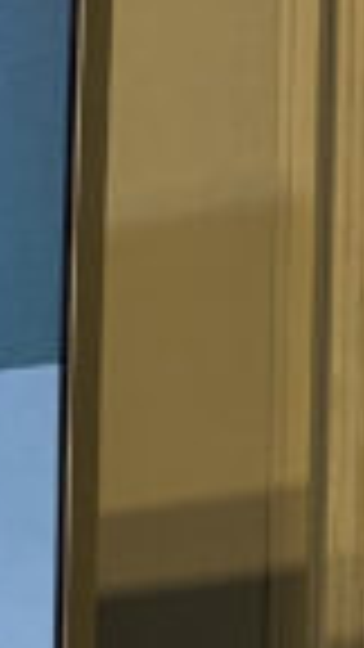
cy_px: 1346
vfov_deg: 9.8
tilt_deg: -0.7
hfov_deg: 5.1
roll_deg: -0.9
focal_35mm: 202
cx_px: -1317
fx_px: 3466
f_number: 1.5
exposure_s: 1/121
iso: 50
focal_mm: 5.7
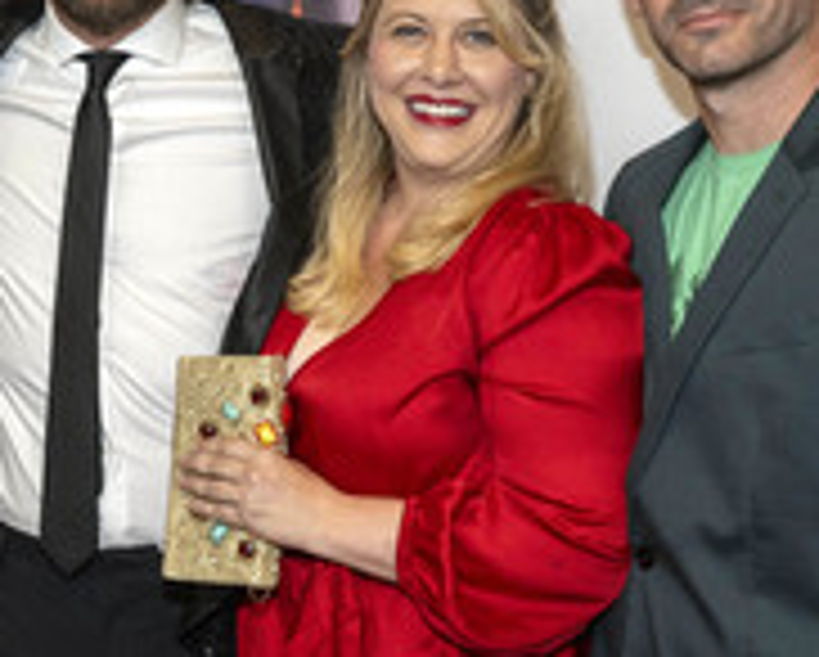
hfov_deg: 21.6
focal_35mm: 86
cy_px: 266
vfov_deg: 17.9
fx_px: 2087
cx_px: 43
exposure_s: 1/200
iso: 800
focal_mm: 37
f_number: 5.6
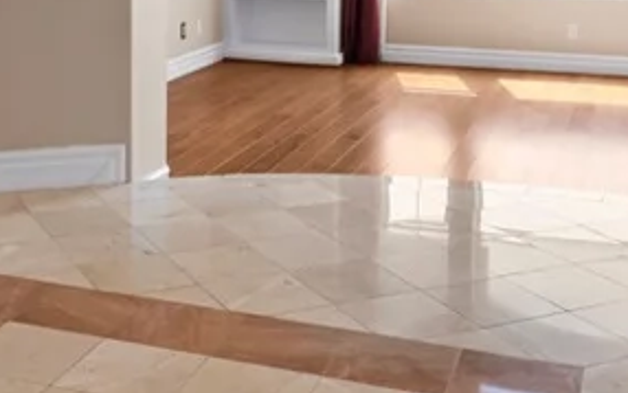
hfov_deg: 32.6
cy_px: -109
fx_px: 1062
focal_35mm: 62
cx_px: 195
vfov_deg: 19.5
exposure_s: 1/60
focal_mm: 17
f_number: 8
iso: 400
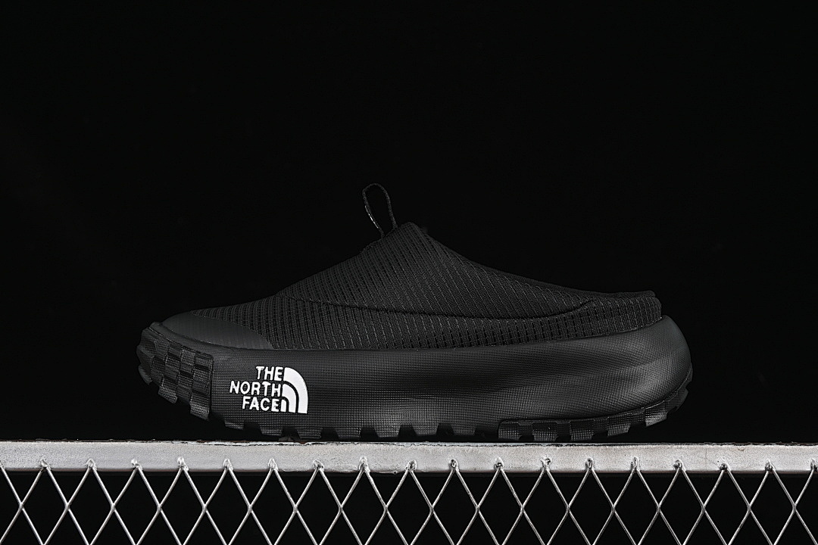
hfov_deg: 27.0
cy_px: 272
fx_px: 1704
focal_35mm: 75
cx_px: 409
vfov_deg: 18.2
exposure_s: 1/50
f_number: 6.3
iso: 160
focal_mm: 50
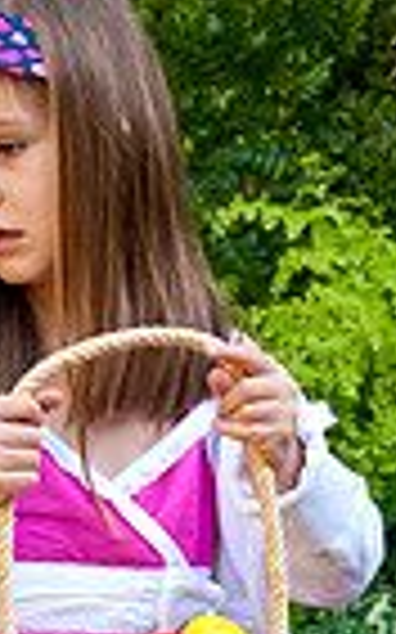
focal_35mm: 234
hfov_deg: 5.6
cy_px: 791
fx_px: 4045
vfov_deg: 8.8
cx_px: 124
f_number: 5
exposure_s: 1/100
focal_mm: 48
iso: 400
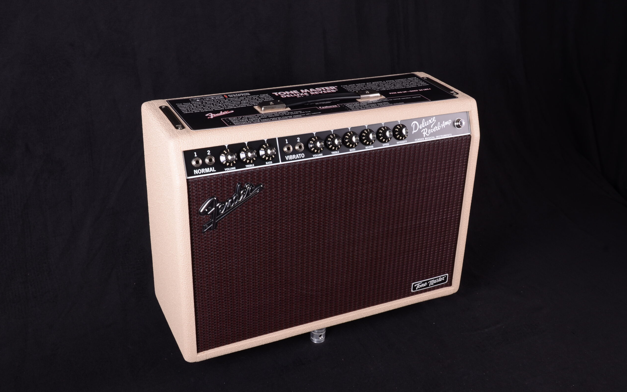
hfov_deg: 49.3
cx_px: 314
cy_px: 204
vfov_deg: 32.0
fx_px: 684
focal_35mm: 40
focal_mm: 26
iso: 200
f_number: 13
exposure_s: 1/200
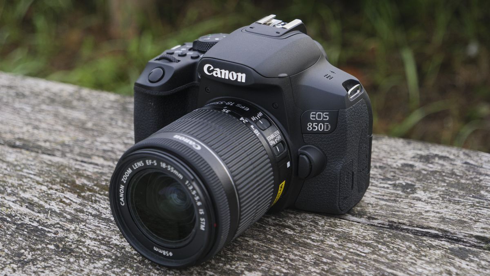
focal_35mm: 81
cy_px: 122
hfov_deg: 26.3
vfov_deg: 15.0
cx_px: 245
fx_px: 1048
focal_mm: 34
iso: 200
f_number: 3.8
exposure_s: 1/400
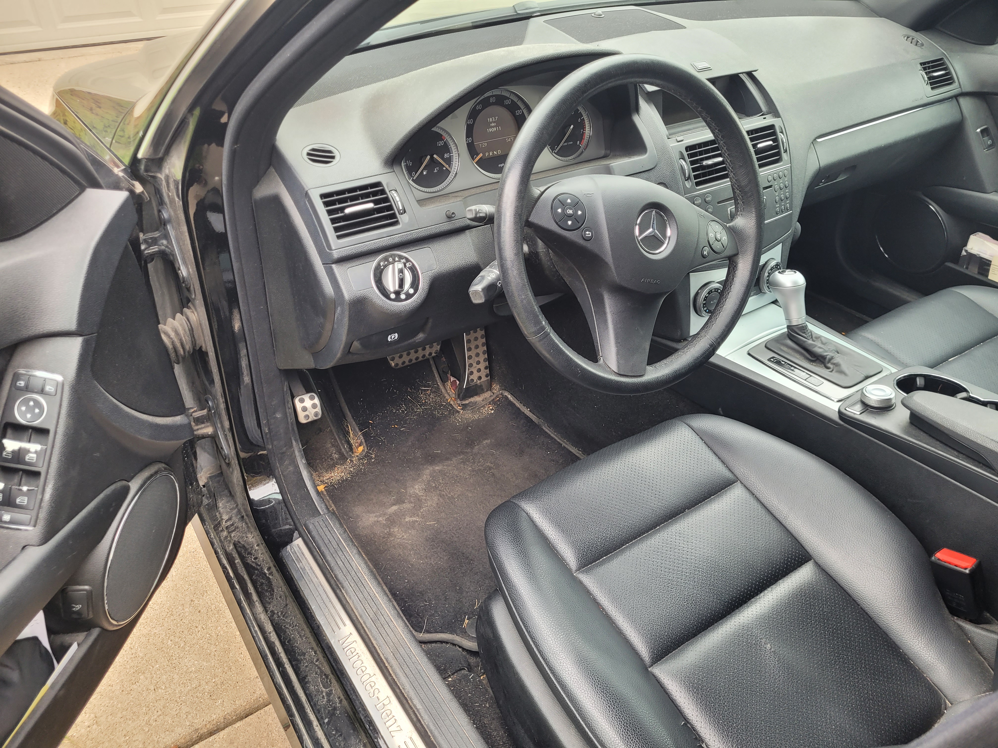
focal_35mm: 26
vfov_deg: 53.1
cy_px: 374
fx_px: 750
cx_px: 499
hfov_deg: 67.3
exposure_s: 1/100
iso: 80
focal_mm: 5.4
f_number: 1.8
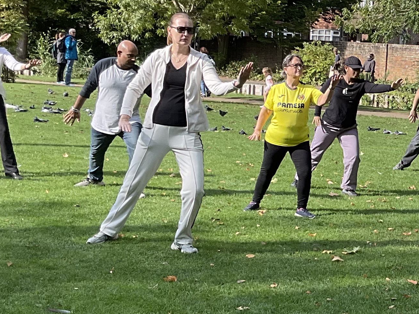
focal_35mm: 90
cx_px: 432
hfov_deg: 20.9
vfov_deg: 16.4
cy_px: 168
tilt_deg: -6.4
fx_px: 1089
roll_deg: -2.4
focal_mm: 3
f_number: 1.8
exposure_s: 1/562
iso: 16
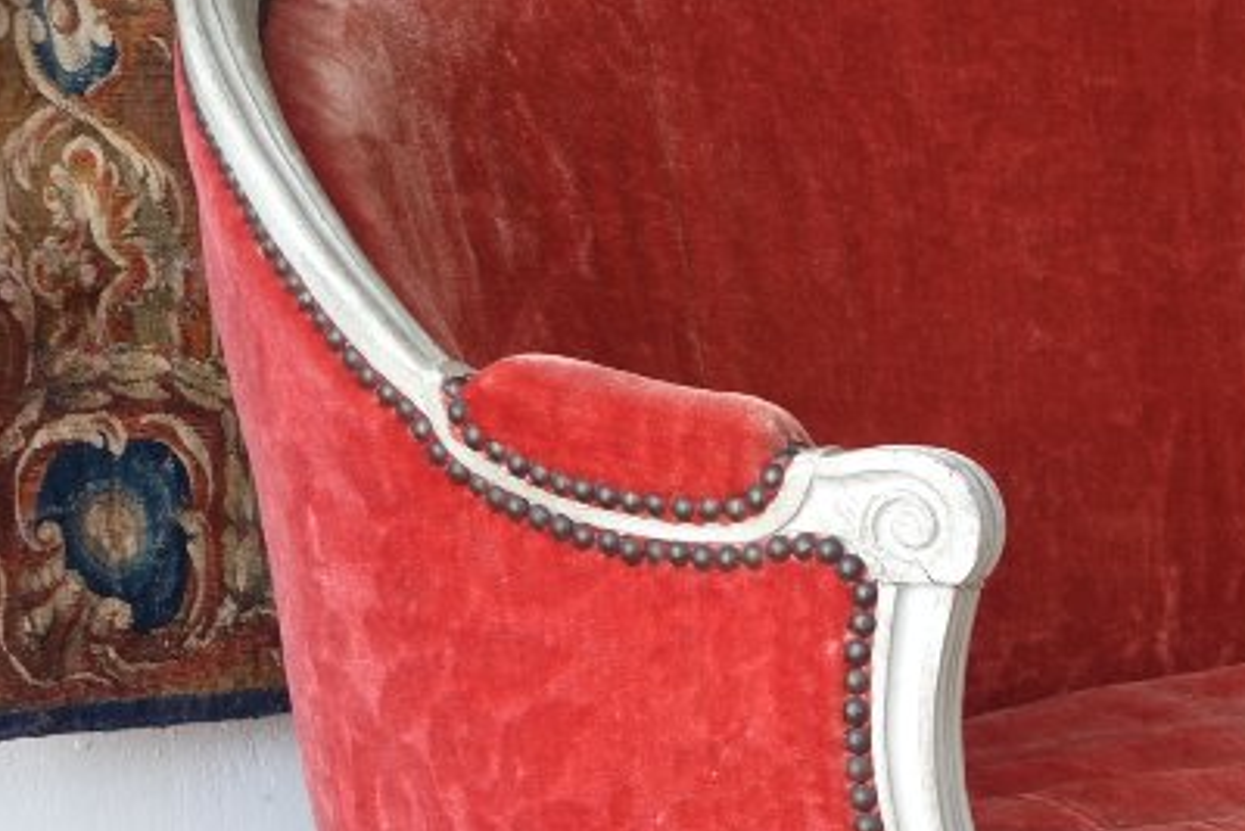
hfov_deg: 20.3
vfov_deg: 14.3
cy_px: 940
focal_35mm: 93
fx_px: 3217
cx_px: 1566
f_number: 2.2
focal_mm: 11.6
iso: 125
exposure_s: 1/40
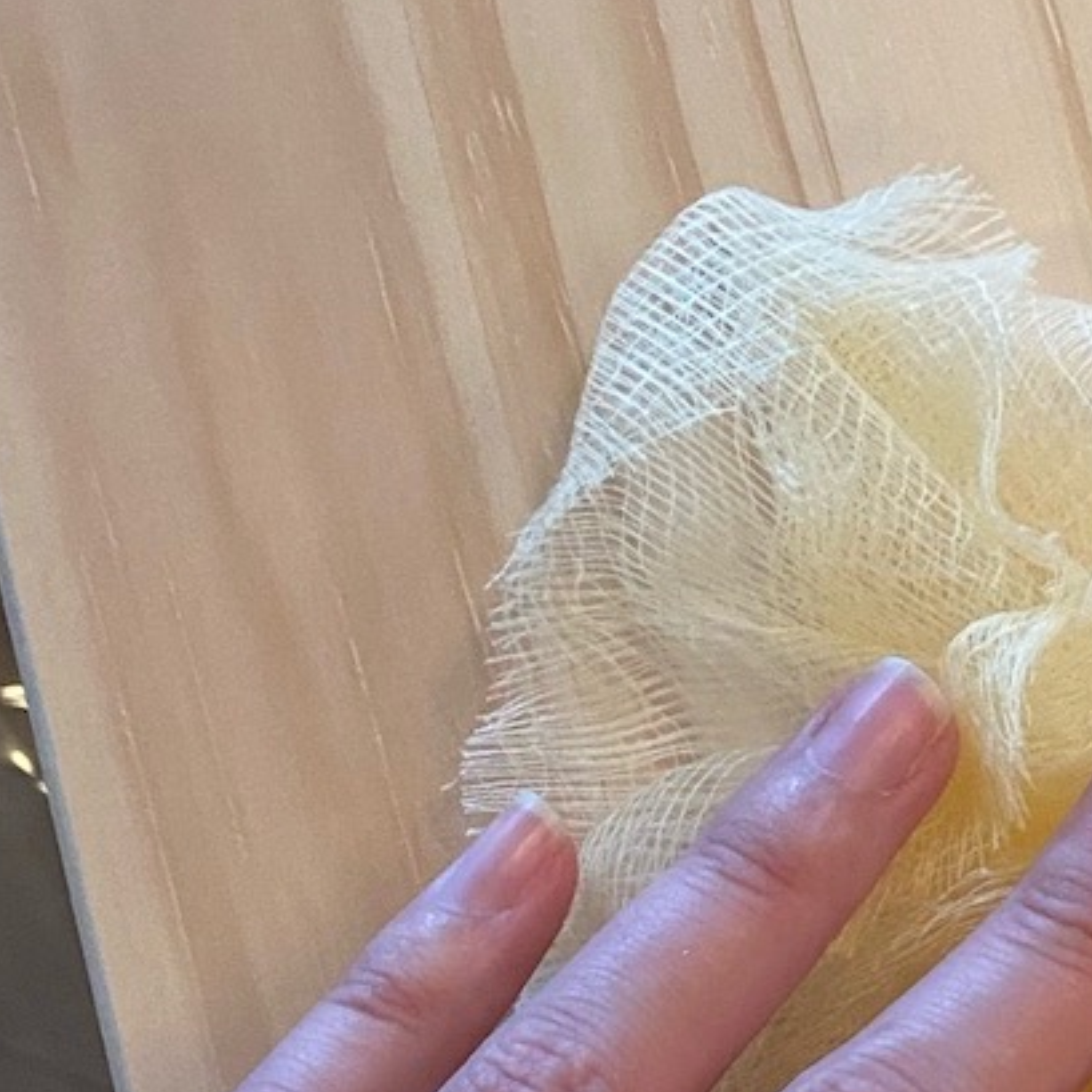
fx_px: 3212
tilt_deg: -81.1
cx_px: 1578
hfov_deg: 17.6
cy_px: 922
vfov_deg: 19.0
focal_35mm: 90
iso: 250
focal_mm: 4.25
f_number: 1.8
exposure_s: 1/60
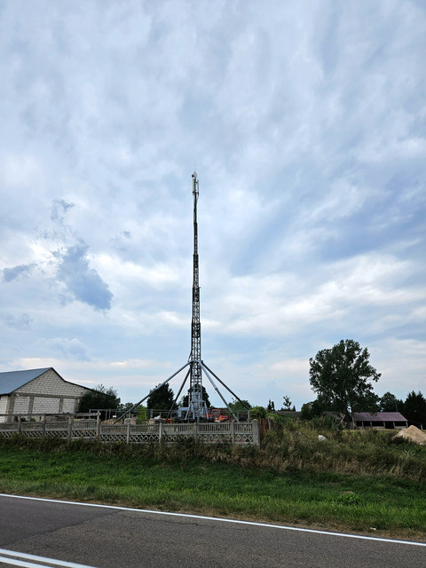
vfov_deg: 73.9
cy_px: 284
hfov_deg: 58.9
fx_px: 377
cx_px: 213
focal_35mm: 23
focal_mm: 5.4
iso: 25
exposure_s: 1/773
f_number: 1.8
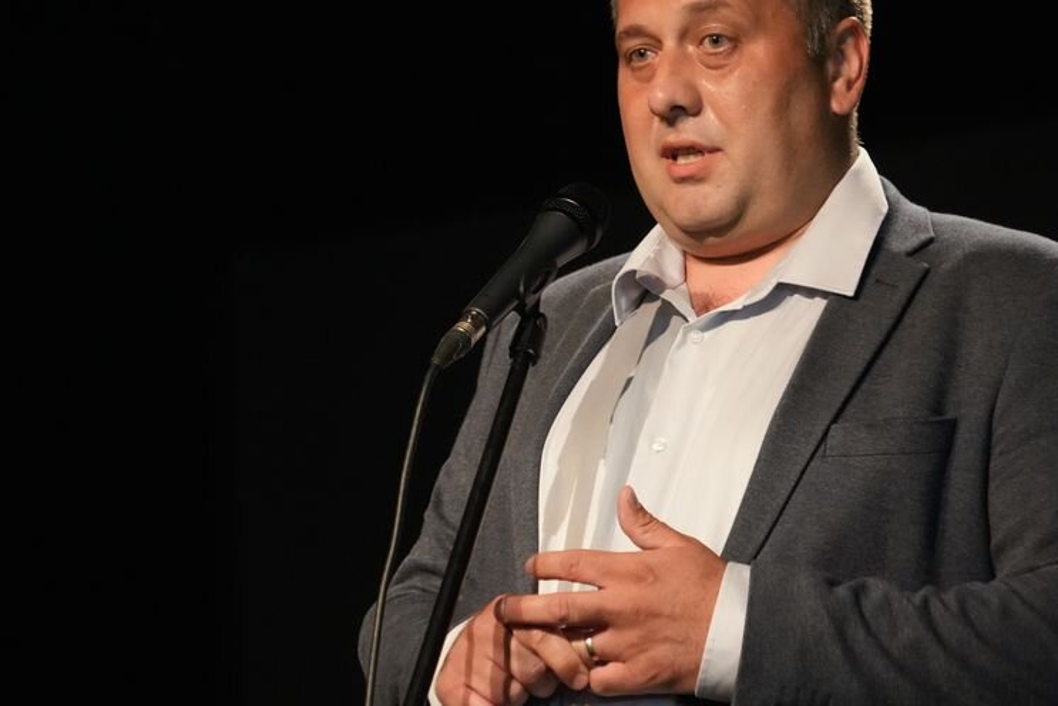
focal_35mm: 237
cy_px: 258
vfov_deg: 5.8
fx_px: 6968
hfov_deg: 8.7
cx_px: 682
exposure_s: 1/200
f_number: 6.3
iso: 10000
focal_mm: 172
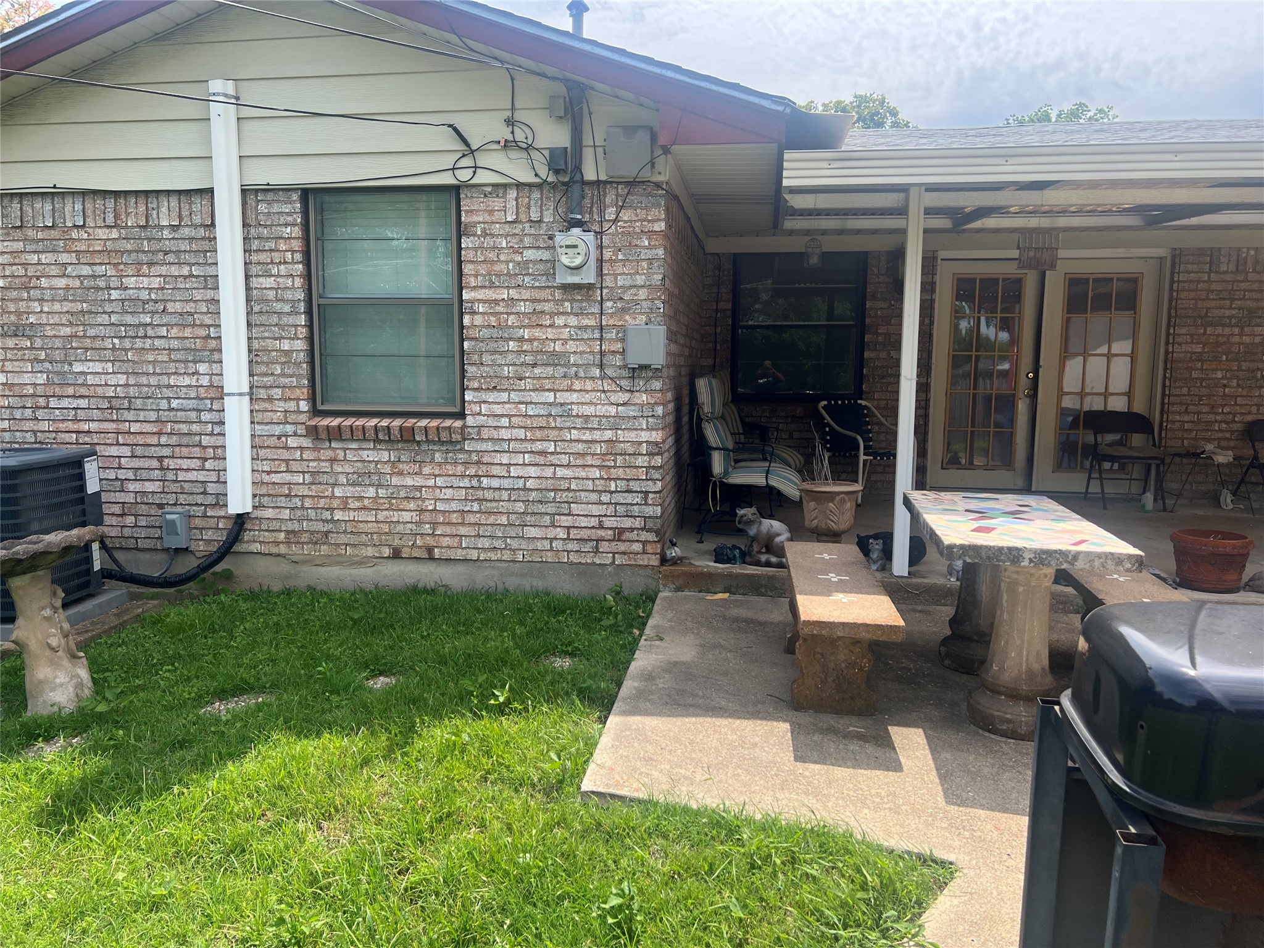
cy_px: 474
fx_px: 949
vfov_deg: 53.1
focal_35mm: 26
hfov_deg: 67.3
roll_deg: -1.4
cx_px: 632
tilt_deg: -7.2
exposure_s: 1/2045
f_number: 1.5
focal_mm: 5.7
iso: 50
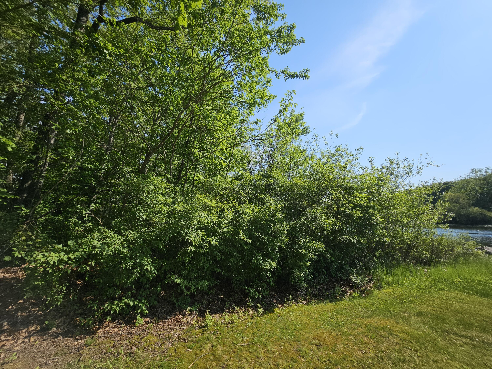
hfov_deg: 106.2
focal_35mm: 13
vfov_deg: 89.9
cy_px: 184
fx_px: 185
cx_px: 246
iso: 50
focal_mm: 2.2
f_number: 2.2
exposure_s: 1/2391
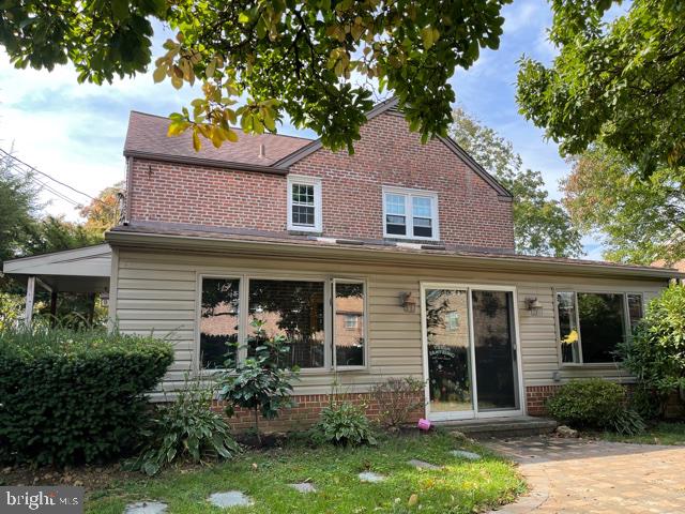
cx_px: 342
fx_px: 515
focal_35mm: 26
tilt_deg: +9.4
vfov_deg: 53.1
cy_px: 257
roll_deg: +0.3
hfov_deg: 67.3
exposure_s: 1/578
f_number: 1.6
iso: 32
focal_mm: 5.1
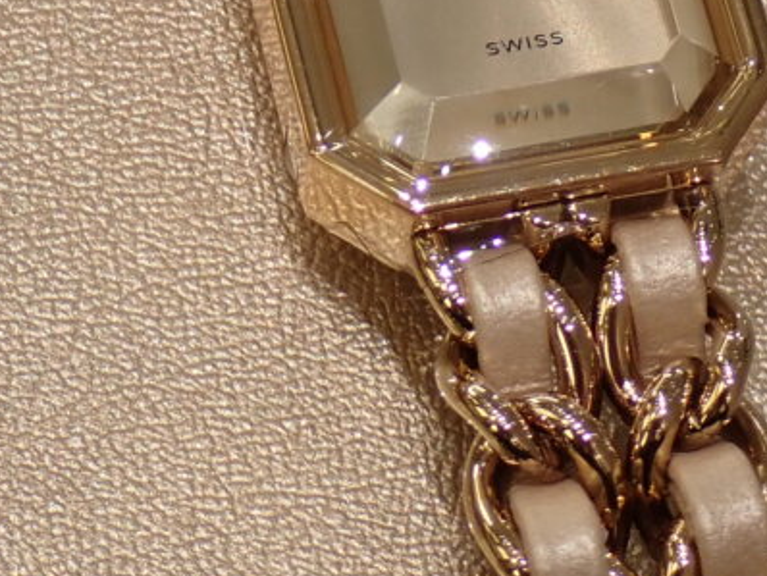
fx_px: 5144
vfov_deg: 6.4
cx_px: 85
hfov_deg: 8.5
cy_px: 39
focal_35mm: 232
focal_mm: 13.65
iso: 160
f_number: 4.1
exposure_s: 1/160
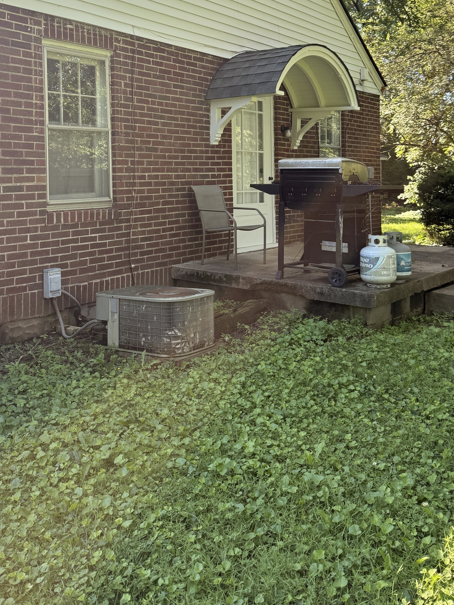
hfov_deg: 40.7
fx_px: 612
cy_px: 177
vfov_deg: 51.1
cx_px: 226
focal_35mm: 35
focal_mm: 6.76
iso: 100
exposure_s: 1/528
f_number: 1.78
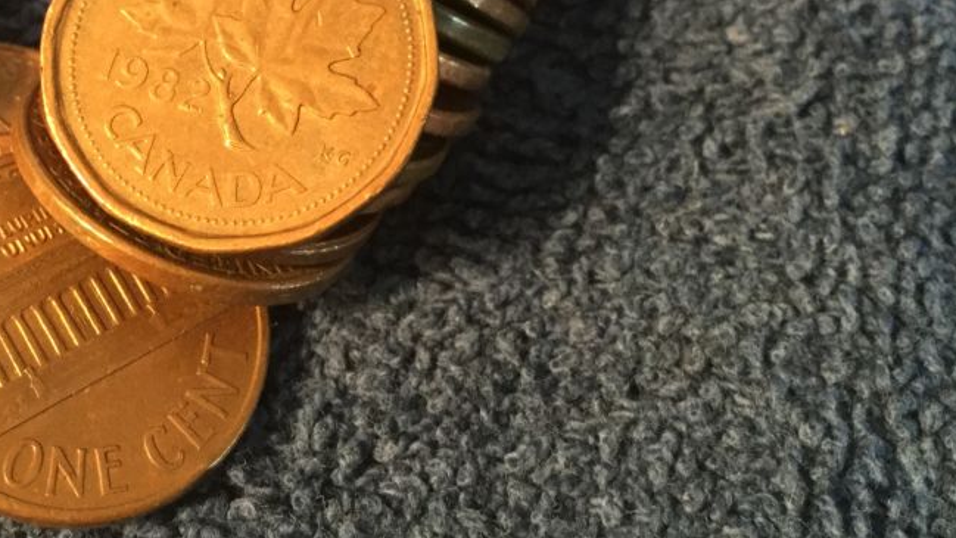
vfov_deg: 22.4
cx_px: 296
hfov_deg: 39.3
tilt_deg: -59.0
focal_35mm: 52
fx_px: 1318
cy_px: 32
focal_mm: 3.3
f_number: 2.4
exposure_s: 1/17
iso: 200
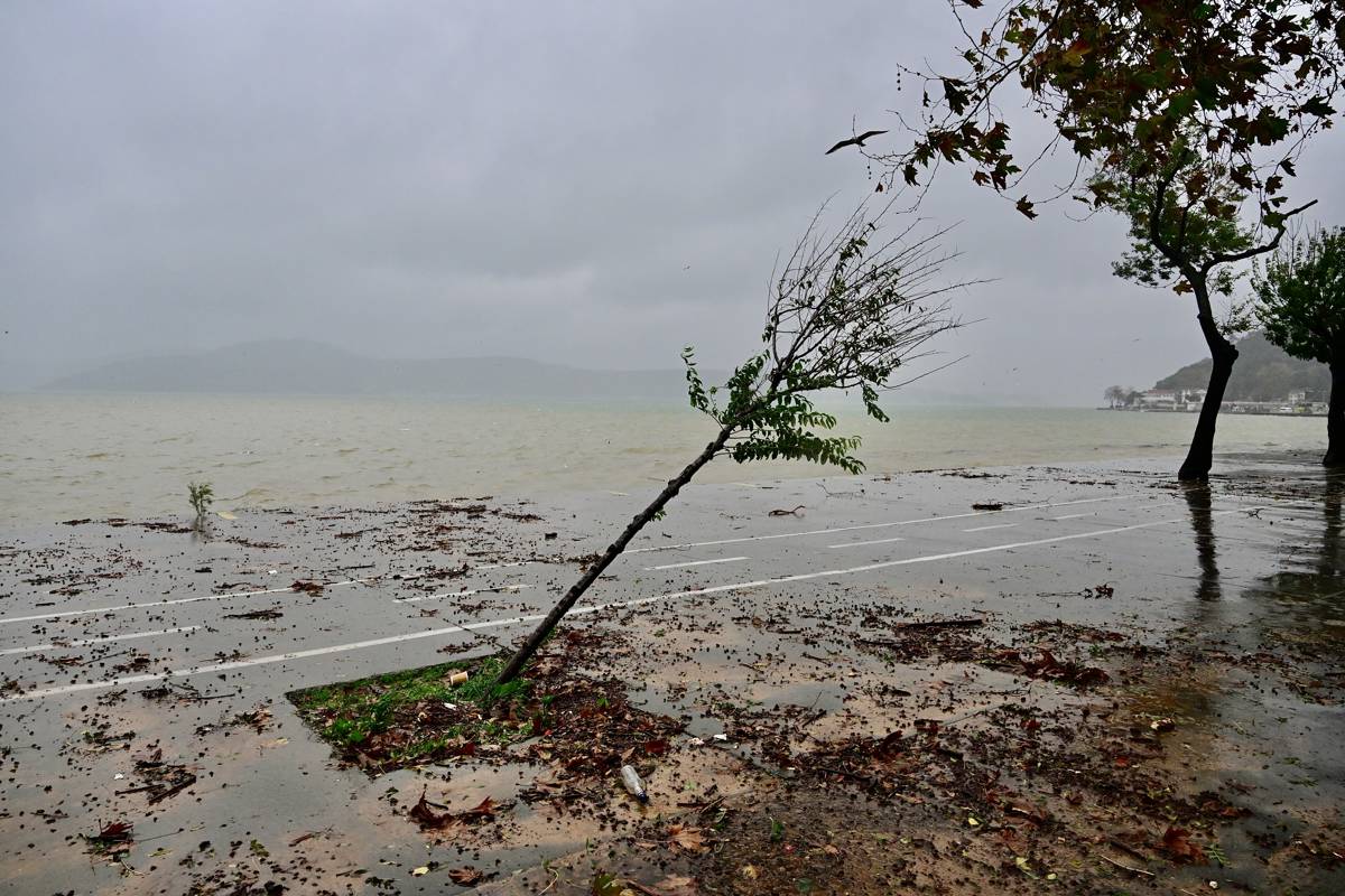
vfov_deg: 53.1
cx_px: 672
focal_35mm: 24
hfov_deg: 73.7
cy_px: 448
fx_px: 897
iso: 2500
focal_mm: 24
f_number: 5.6
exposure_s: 1/640
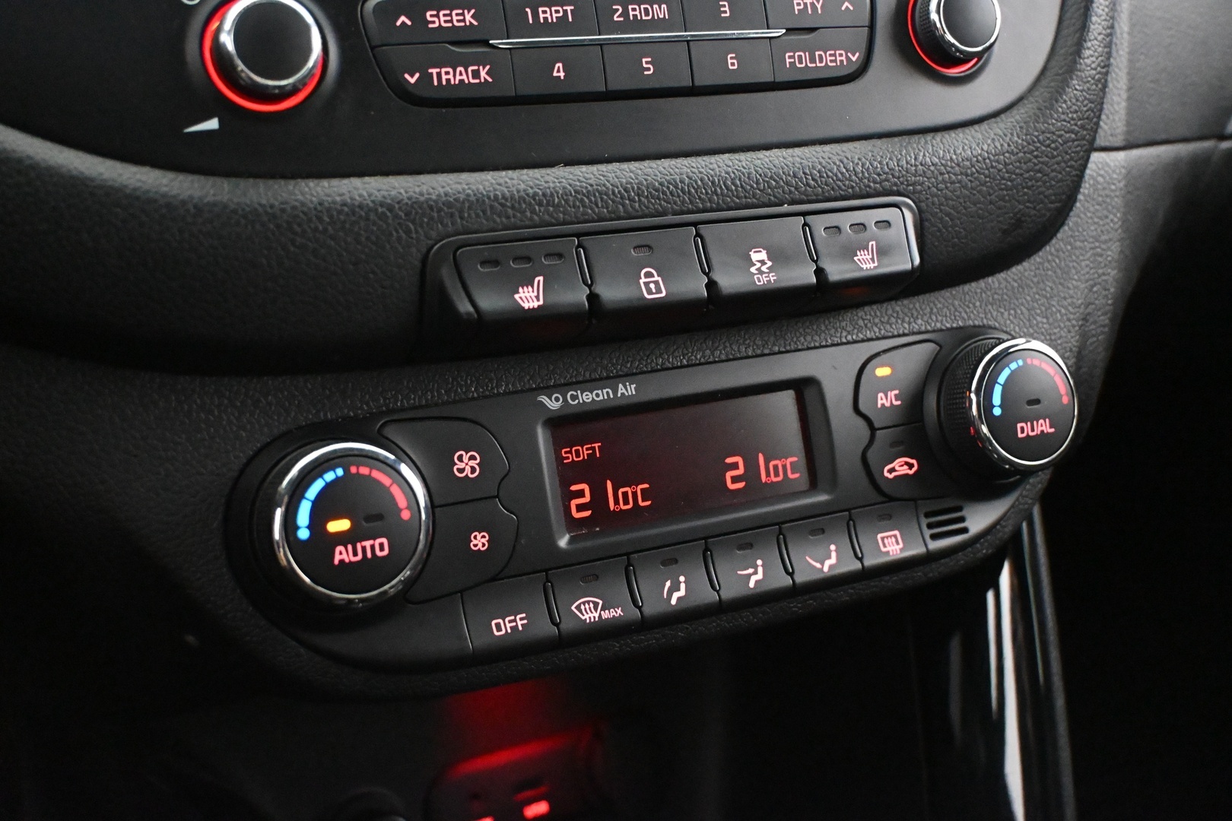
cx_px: 616
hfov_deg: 43.6
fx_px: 1540
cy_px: 410
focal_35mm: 45
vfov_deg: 29.9
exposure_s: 1/40
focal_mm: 30
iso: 12800
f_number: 4.8
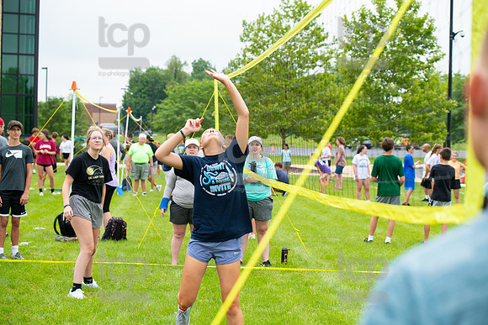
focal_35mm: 70
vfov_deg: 19.5
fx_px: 949
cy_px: 162
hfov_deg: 28.8
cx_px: 244
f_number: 4.5
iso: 640
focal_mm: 70
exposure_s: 1/1250
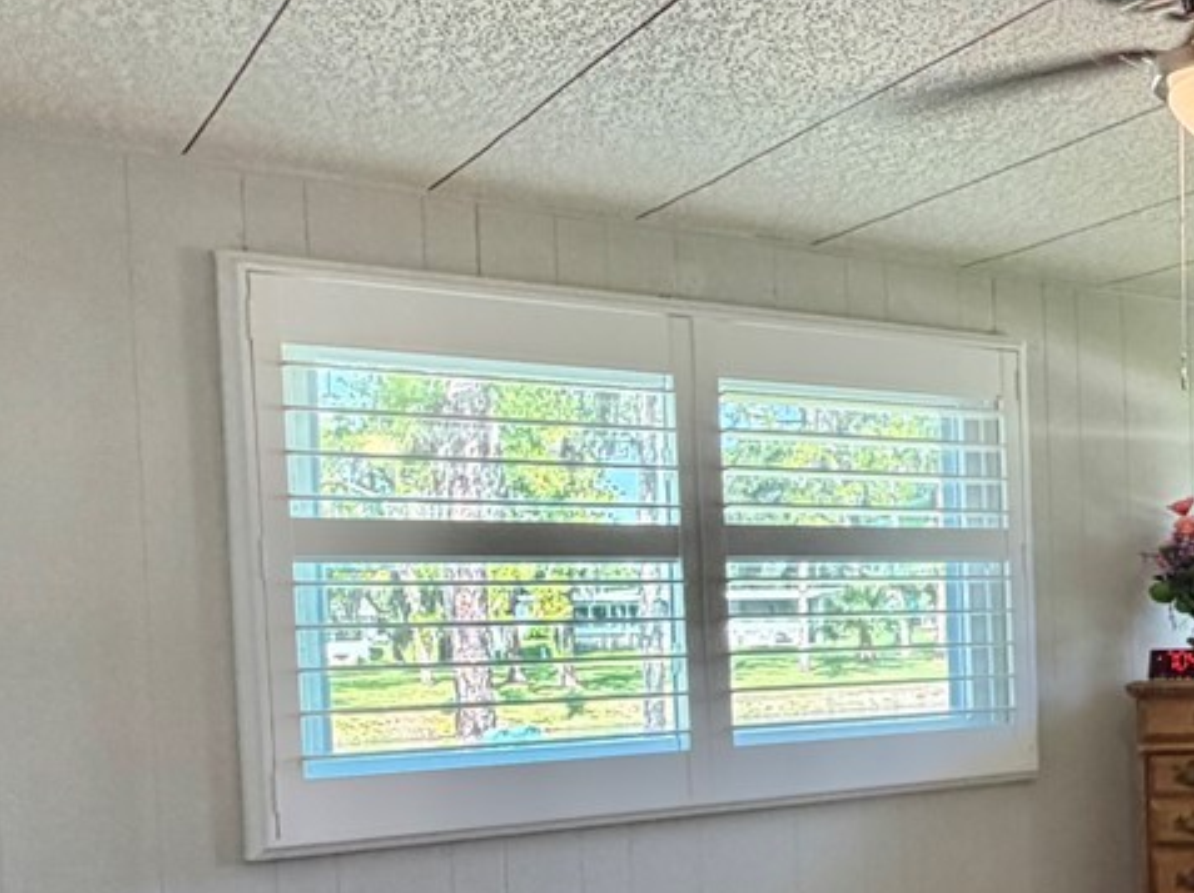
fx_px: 1620
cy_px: 660
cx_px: 1397
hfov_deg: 33.6
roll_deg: +1.9
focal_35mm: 47
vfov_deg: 30.4
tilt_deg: -1.8
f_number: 2.2
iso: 160
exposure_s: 1/60
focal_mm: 2.22
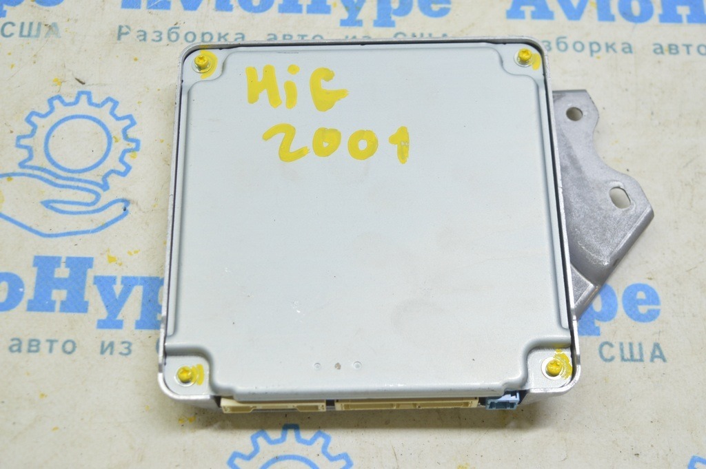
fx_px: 1117
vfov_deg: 23.7
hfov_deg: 35.1
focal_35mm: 57
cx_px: 353
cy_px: 234
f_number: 5.6
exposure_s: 1/20
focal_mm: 38
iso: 400
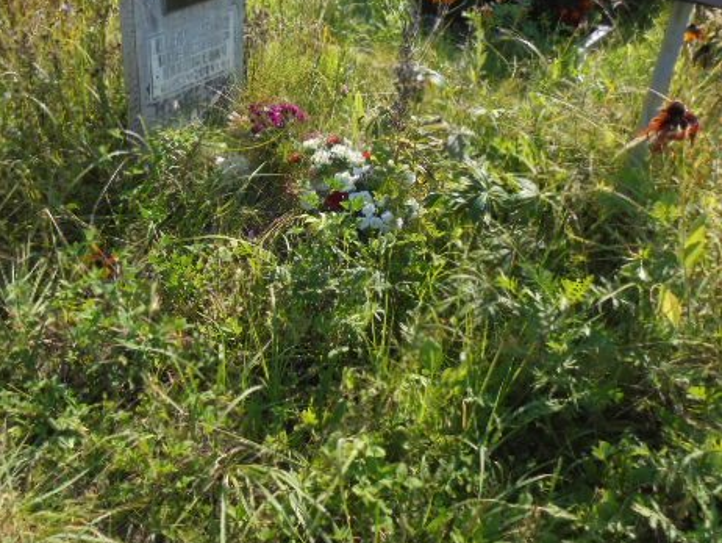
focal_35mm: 36
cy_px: 218
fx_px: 751
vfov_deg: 39.5
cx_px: 298
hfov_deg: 51.1
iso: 100
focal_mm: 4.6
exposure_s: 1/500
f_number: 3.5
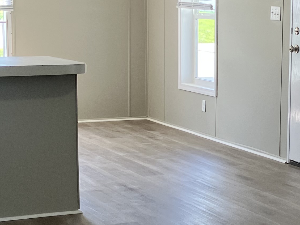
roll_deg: -1.9
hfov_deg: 19.3
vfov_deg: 14.8
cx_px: 270
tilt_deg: -8.4
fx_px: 867
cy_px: 144
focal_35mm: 100
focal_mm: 3.99
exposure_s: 1/60
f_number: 1.8
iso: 50
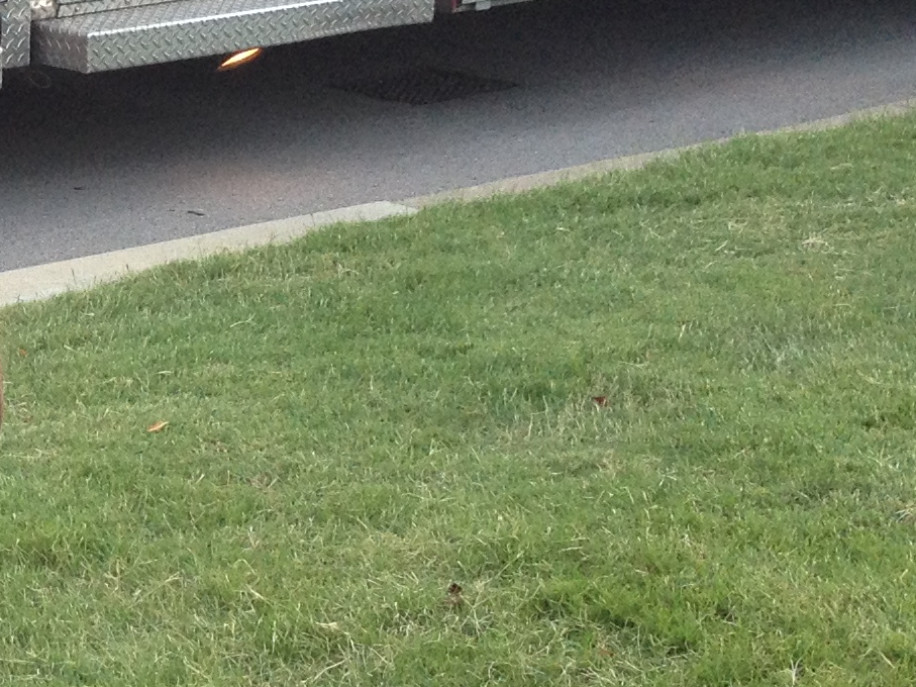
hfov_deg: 14.7
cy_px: 322
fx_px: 3334
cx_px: -423
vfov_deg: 11.8
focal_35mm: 126
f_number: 2.4
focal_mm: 4.28
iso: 100
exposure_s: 1/120
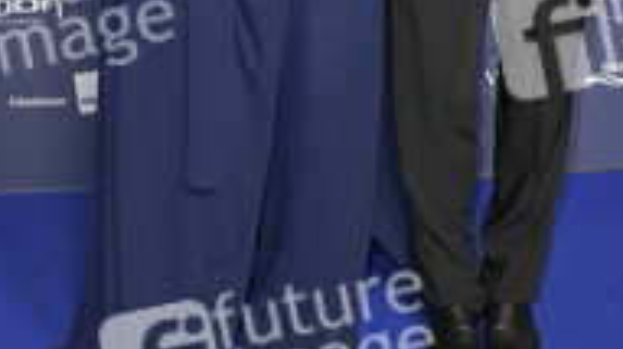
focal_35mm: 68
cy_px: -140
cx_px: 362
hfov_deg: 31.0
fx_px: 1122
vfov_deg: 16.4
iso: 2000
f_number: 6.3
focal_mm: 31
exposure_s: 1/250
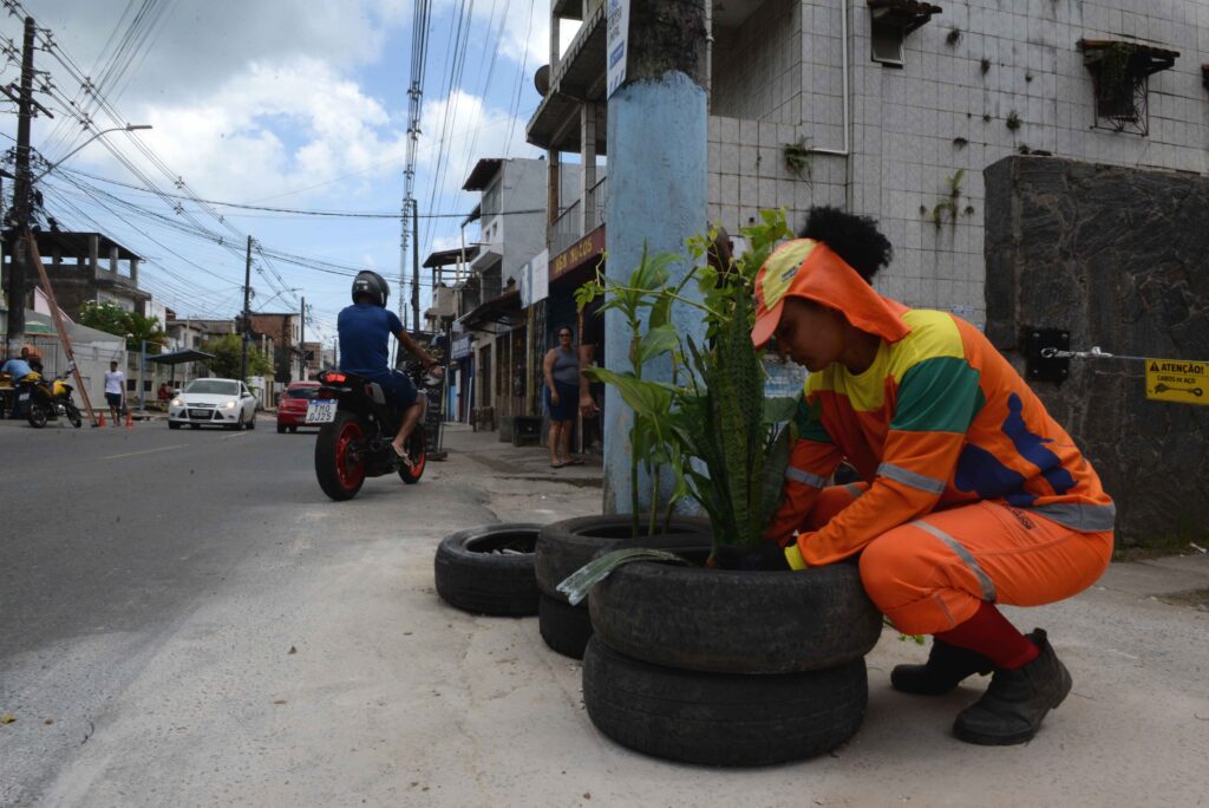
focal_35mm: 24
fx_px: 806
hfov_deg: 73.7
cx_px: 604
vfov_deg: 53.2
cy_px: 404
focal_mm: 24
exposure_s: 1/125
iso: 500
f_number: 22
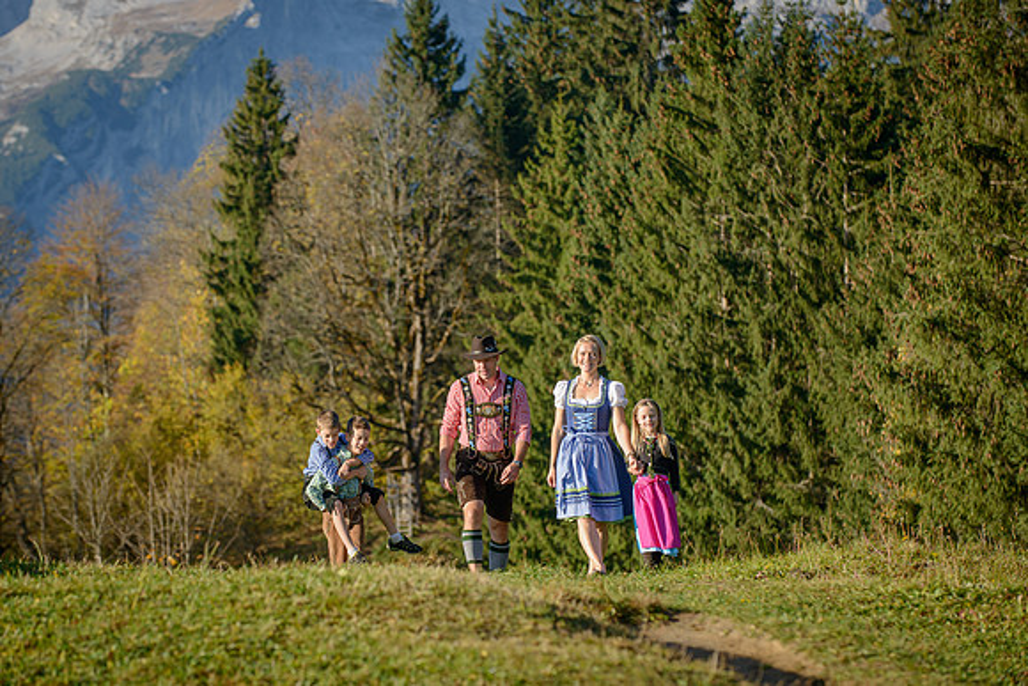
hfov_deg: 12.2
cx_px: 453
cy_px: 378
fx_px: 4800
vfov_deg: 8.2
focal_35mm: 168
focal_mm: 135
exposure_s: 1/800
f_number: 5
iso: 200
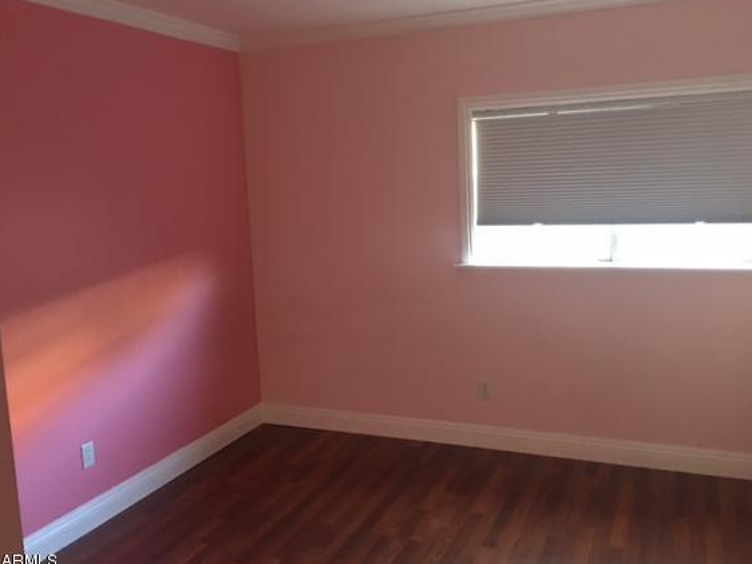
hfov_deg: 55.3
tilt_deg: -3.6
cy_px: 267
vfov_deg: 43.0
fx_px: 717
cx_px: 380
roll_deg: +2.5
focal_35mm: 33
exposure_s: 1/4
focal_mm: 4.15
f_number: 2.2
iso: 80
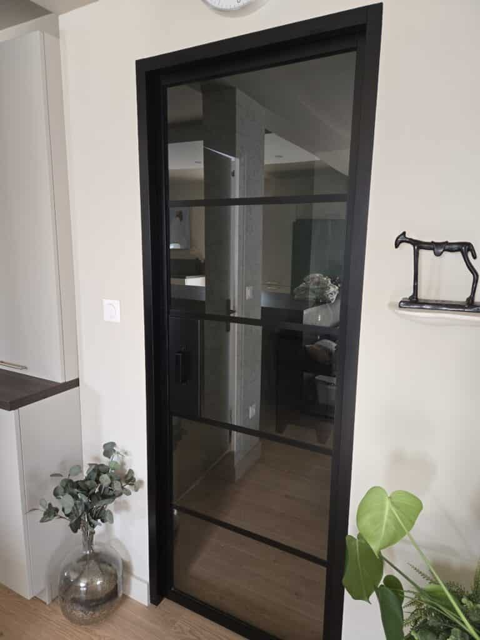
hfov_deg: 58.9
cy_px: 320
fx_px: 425
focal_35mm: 23
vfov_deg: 73.9
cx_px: 240
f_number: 1.8
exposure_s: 1/100
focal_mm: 5.4
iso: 250
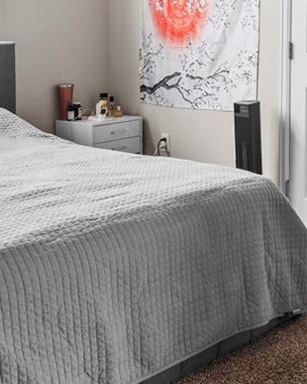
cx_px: 286
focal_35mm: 62
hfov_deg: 23.8
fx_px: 704
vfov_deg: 30.2
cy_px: 116
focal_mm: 16
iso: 100
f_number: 8
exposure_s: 1
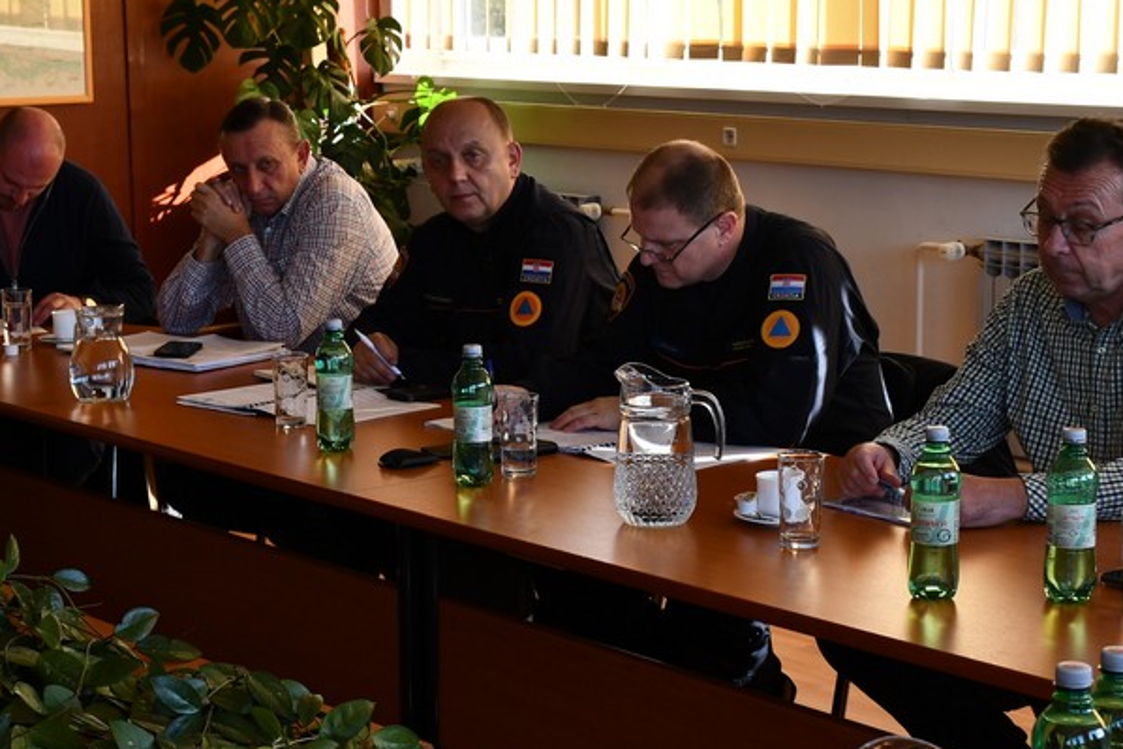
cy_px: 420
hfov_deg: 26.3
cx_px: 522
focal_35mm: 77
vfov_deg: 17.7
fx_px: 2402
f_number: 5.6
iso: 400
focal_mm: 30
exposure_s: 1/250
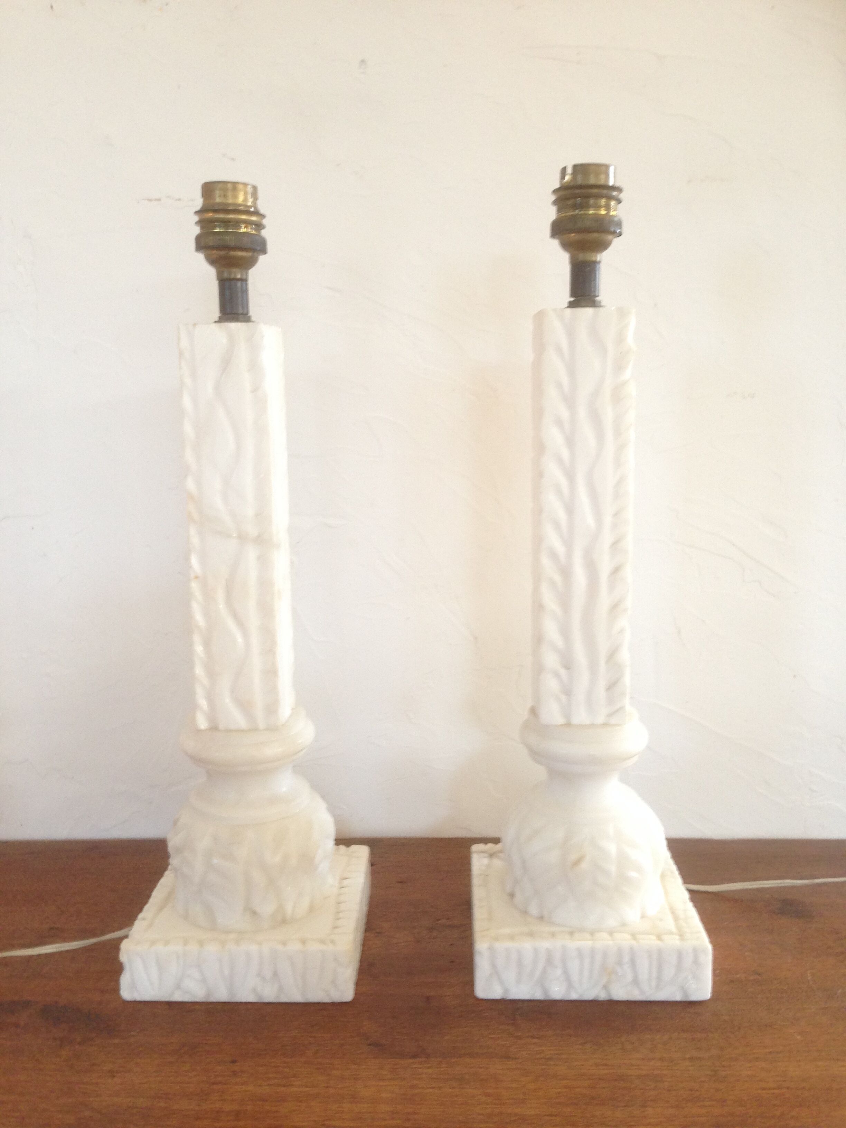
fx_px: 1075
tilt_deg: -5.2
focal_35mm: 33
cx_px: 423
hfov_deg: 42.9
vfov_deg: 55.4
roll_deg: +0.3
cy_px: 564
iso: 125
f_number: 2.4
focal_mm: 4.12
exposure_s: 1/20
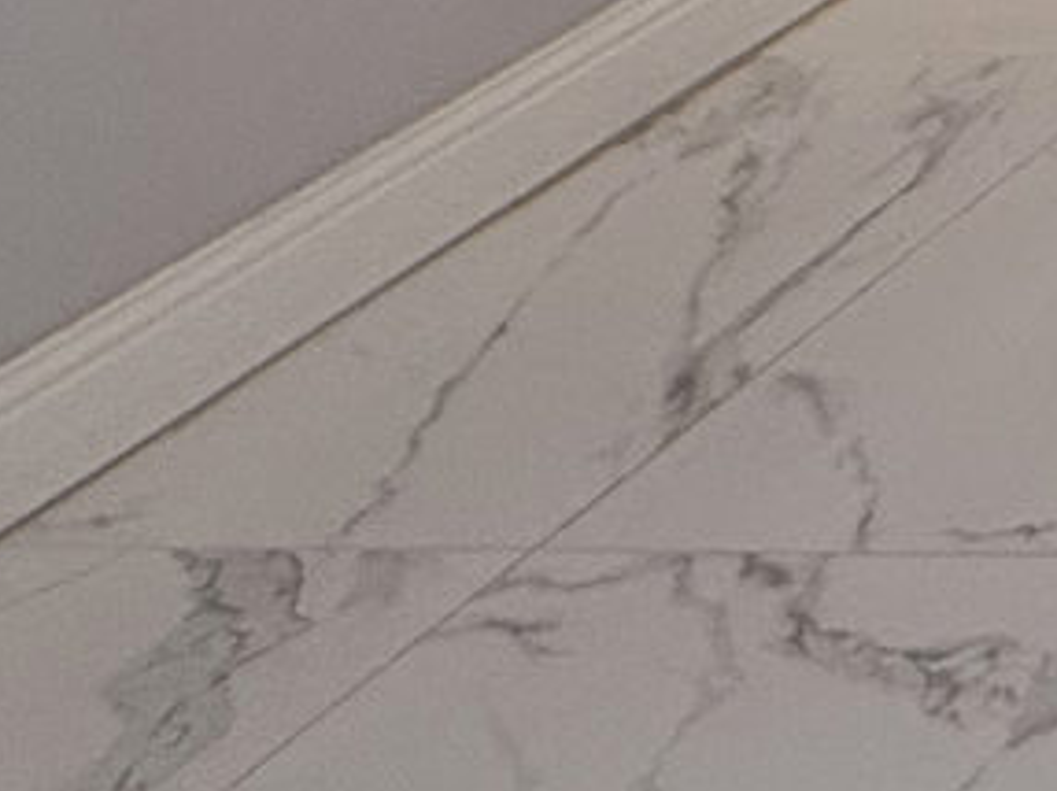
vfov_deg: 11.4
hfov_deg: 12.1
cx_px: 3016
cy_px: -1393
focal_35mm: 94
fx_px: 2868
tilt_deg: -0.2
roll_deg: -0.2
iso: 64
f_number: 2.2
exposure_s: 1/120
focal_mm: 2.22
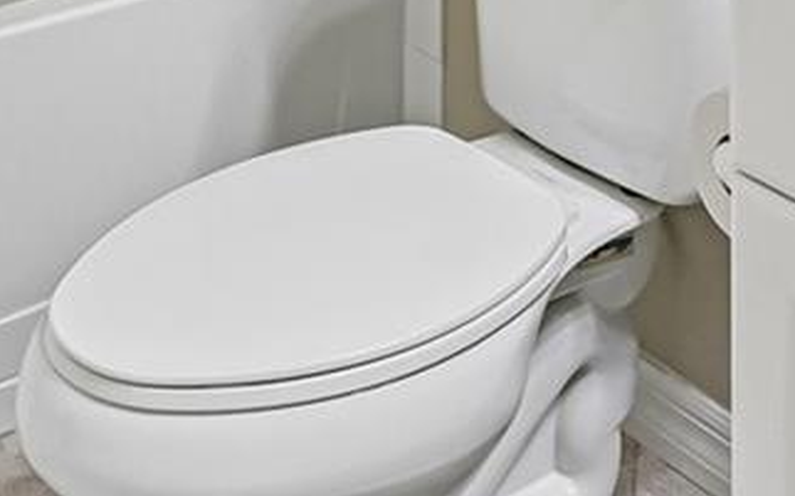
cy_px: -792
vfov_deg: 12.0
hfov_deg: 25.3
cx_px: 588
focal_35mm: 81
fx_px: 1754
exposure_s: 1/10
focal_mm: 16
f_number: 8
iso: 400
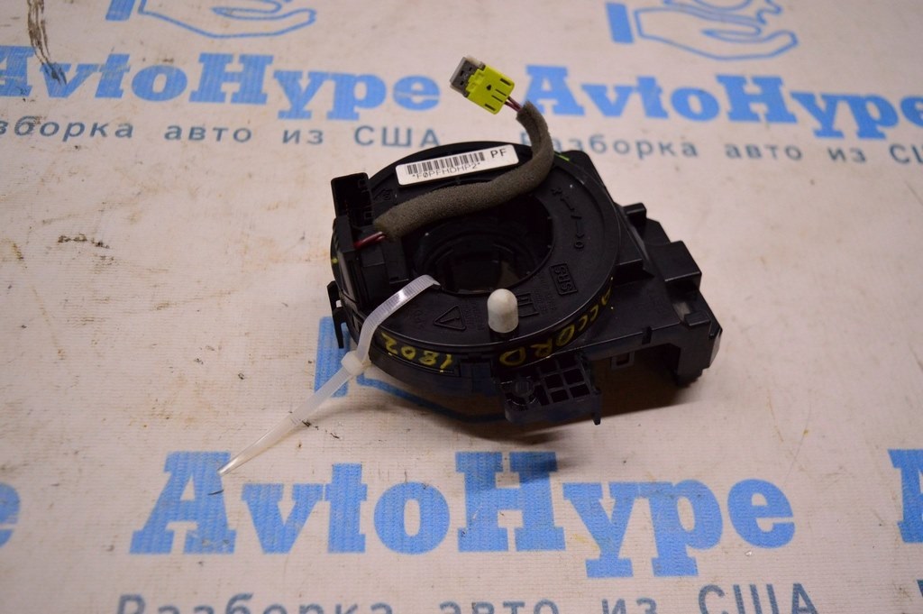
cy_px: 307
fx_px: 884
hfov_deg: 55.1
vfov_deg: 38.3
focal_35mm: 34
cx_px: 462
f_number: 4
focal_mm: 23
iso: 1600
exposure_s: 1/400
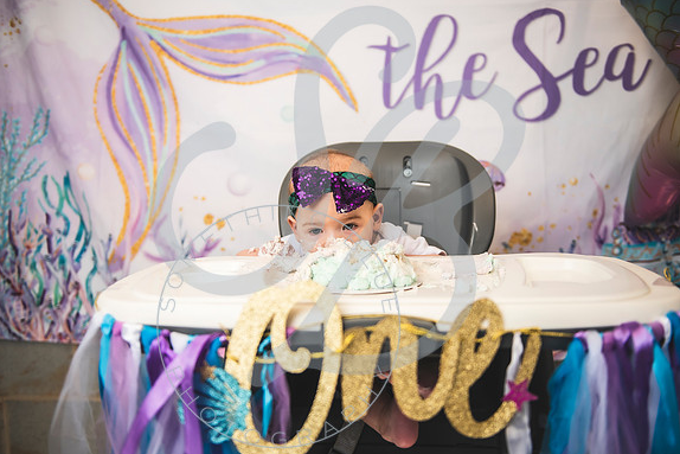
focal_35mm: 33
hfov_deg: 57.2
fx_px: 623
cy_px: 227
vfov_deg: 40.0
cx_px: 334
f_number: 2.8
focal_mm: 32
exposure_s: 1/160
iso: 250
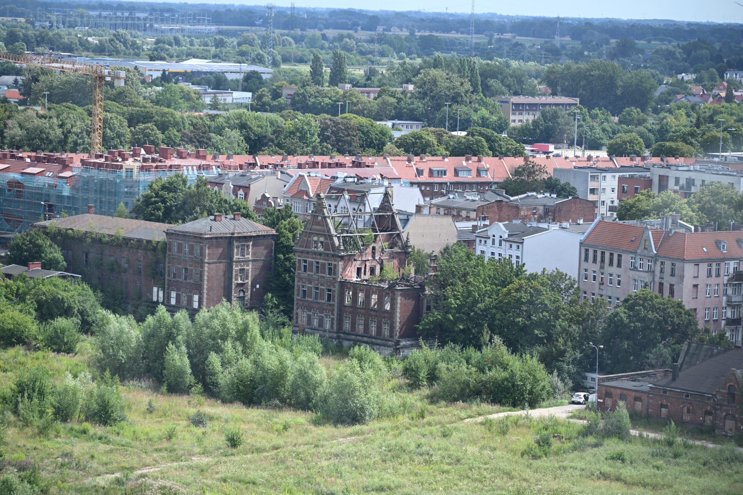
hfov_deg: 17.1
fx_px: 2477
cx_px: 372
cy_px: 248
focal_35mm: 120
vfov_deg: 11.4
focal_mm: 120
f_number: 5
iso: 100
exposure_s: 1/400
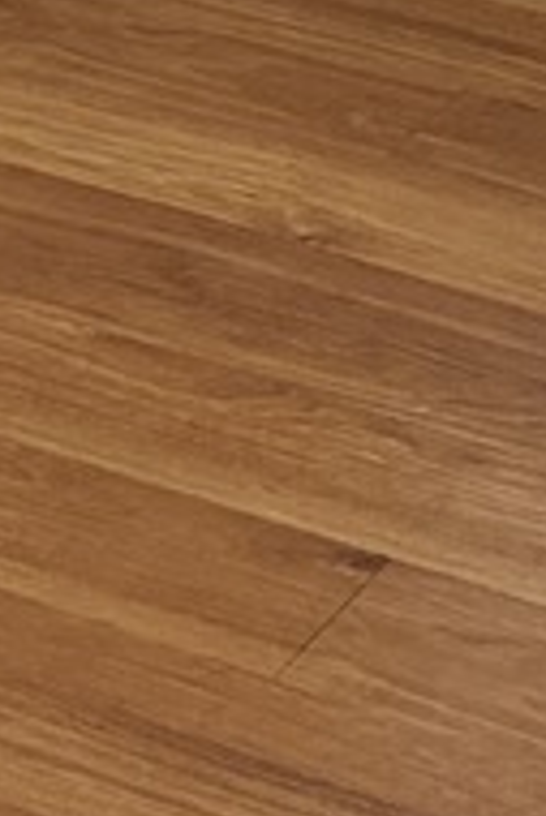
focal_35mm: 205
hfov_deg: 6.7
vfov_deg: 8.9
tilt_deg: -9.3
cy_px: -1284
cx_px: 365
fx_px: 4655
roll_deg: -0.5
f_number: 1.6
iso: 250
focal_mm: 5.96
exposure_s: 1/60
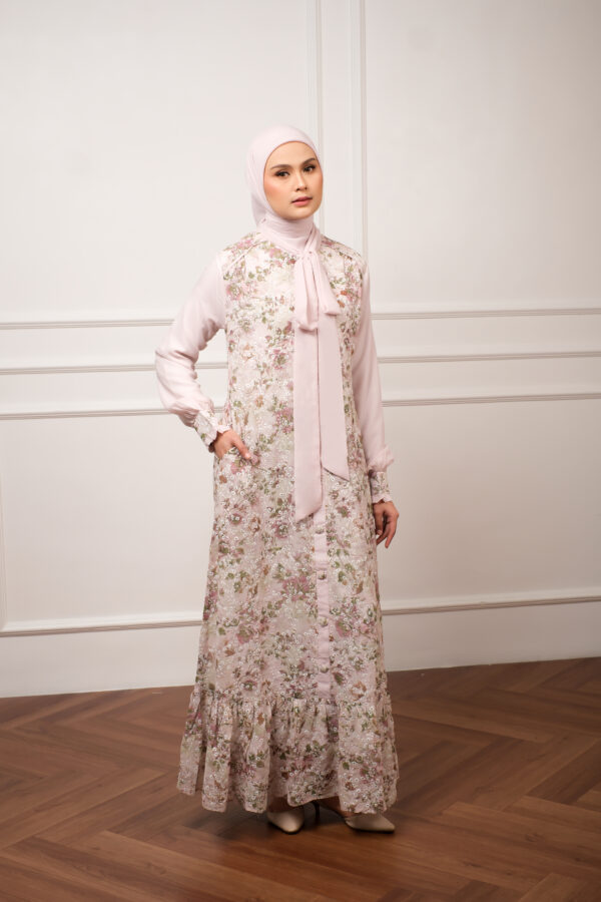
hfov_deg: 25.5
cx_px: 300
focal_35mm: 53
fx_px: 1327
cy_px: 451
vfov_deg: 37.5
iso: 125
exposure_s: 1/200
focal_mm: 35
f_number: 5.6
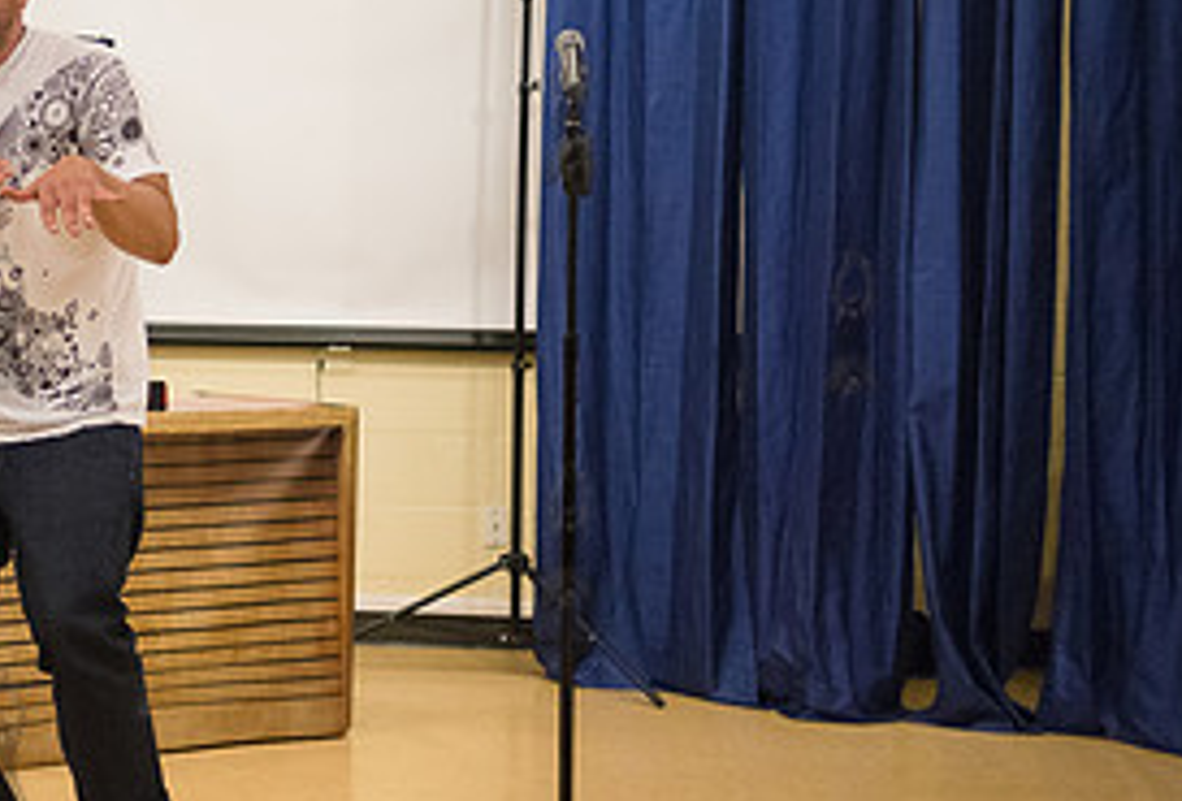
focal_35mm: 84
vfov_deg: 16.4
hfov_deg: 22.5
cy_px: 217
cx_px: -171
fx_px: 2772
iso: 4000
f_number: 2.2
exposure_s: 1/1250
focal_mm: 35
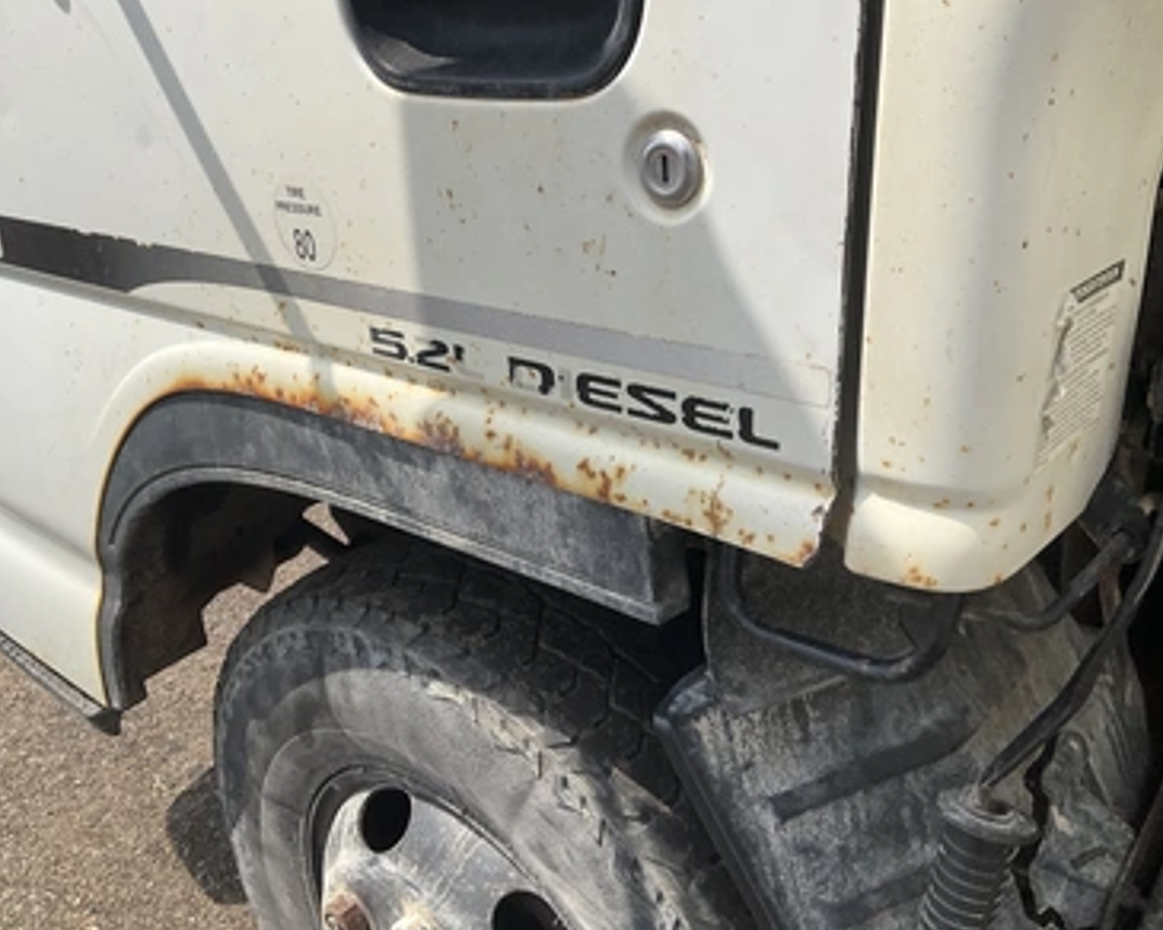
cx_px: 586
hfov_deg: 57.2
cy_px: 465
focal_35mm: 31
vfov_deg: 47.1
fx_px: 1067
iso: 25
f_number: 1.8
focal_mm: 3
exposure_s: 1/1912
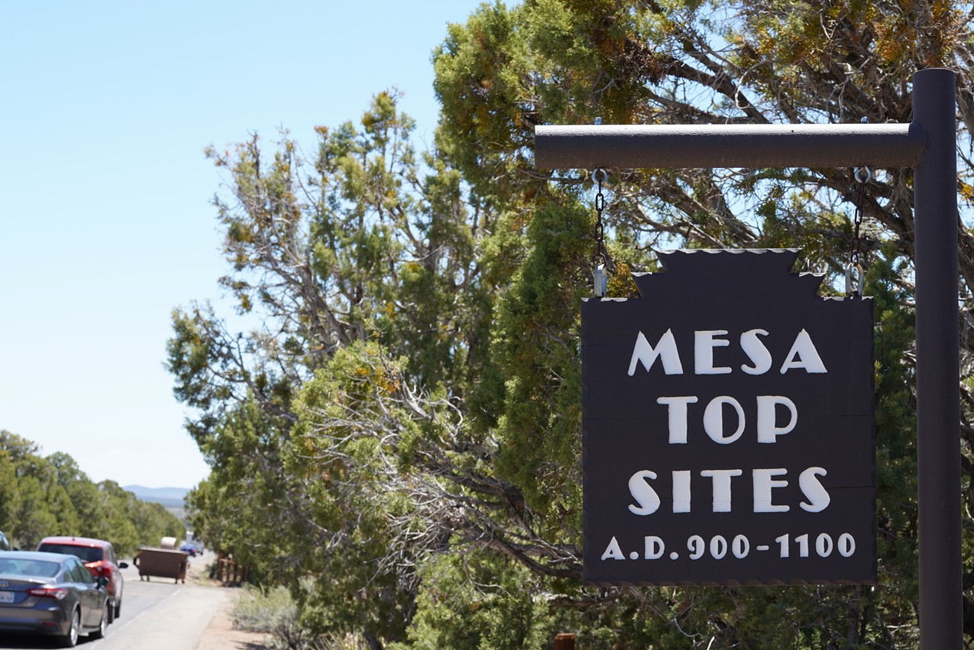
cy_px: 435
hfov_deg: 29.2
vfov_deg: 20.0
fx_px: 1840
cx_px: 717
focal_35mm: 68
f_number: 9
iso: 100
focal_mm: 43
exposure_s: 1/100
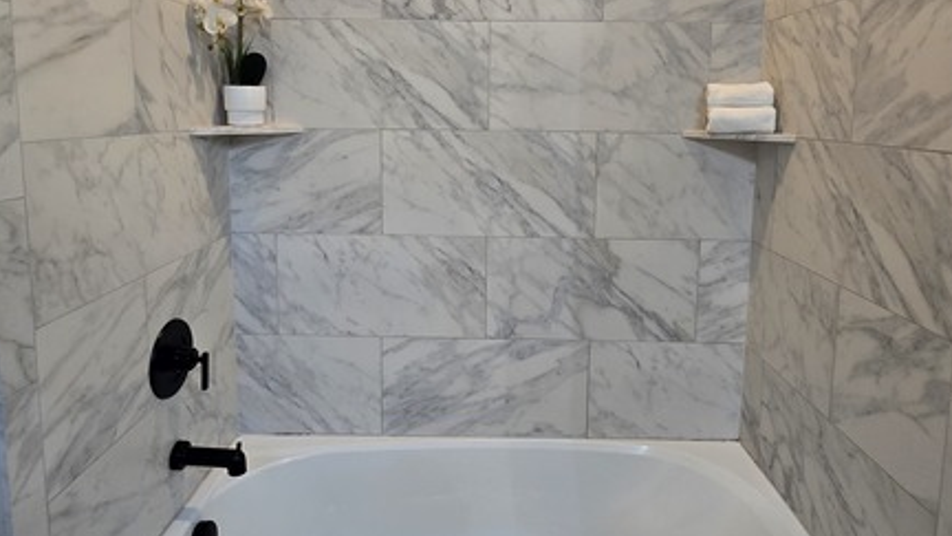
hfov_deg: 83.8
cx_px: 491
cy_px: 163
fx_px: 530
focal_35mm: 21
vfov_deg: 52.2
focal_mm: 2.2
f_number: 2.2
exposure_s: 1/60
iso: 125
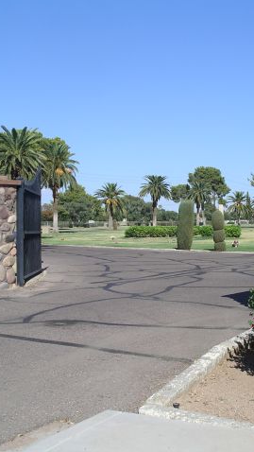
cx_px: 128
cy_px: 226
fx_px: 646
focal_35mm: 54
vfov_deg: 38.5
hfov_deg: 22.2
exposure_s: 1/416
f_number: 6
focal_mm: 7.8
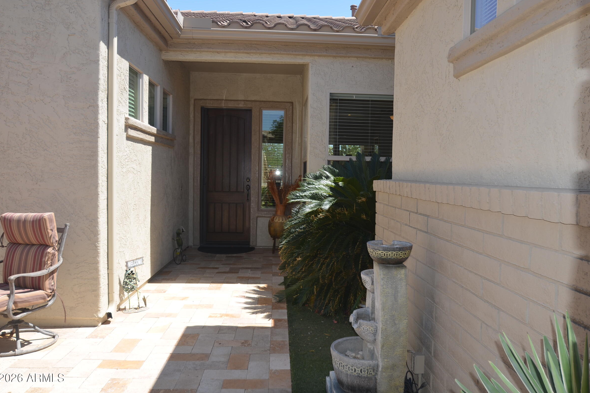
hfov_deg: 62.7
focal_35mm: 30
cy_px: 194
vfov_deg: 44.3
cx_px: 304
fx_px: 484
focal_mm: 19
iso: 100
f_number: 6.3
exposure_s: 1/200
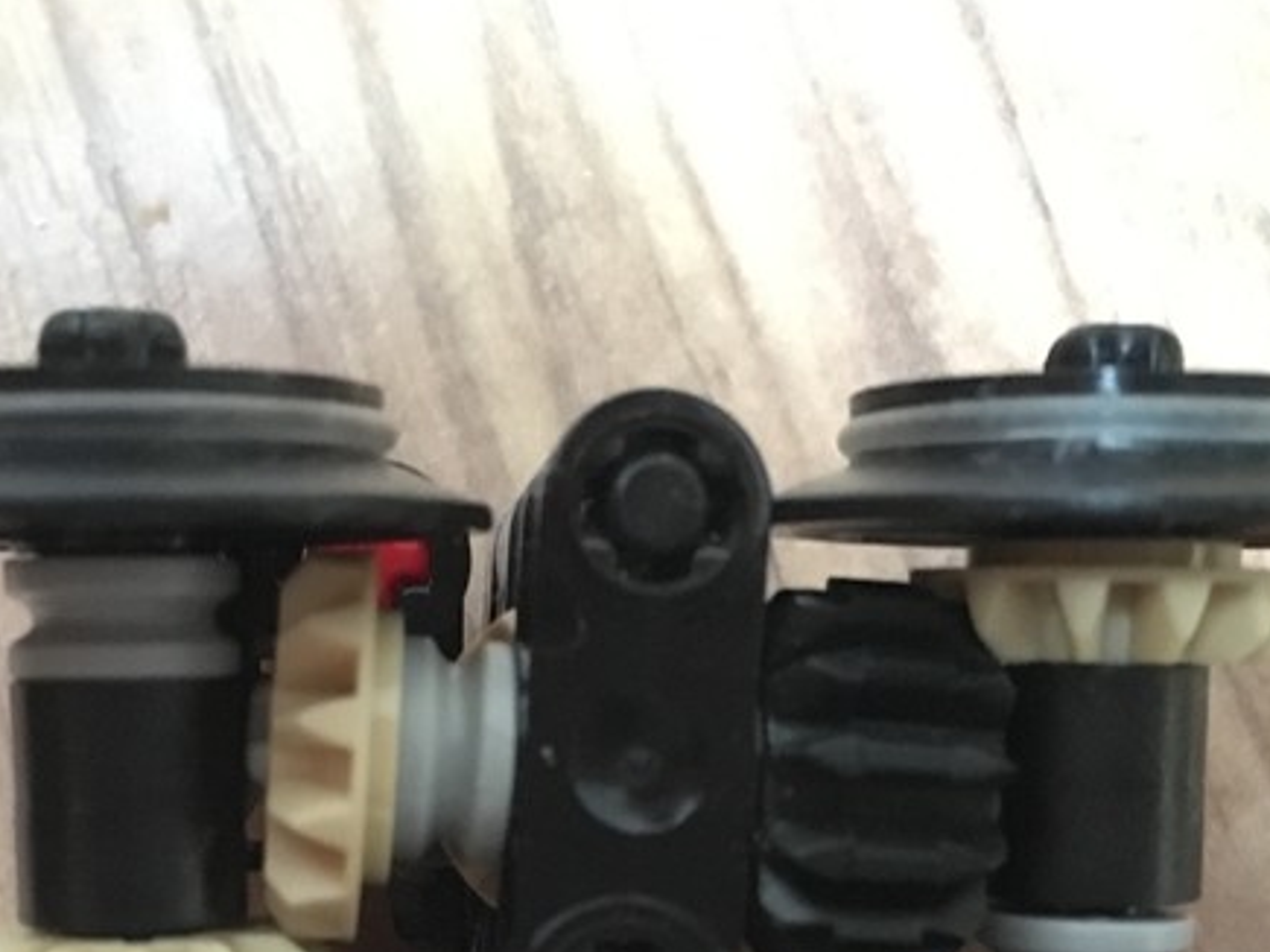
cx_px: 563
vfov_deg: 23.4
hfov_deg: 32.2
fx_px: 2201
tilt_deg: -77.5
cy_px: 951
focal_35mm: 60
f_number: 2.2
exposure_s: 1/17
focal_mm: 4.15
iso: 1000
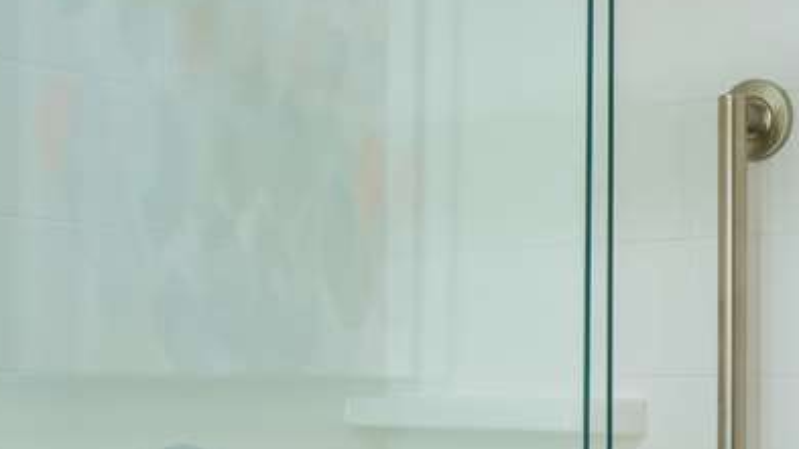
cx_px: 616
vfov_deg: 15.3
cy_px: 406
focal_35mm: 78
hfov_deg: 26.8
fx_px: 1652
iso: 250
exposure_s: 1/8
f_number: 7.1
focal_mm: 13
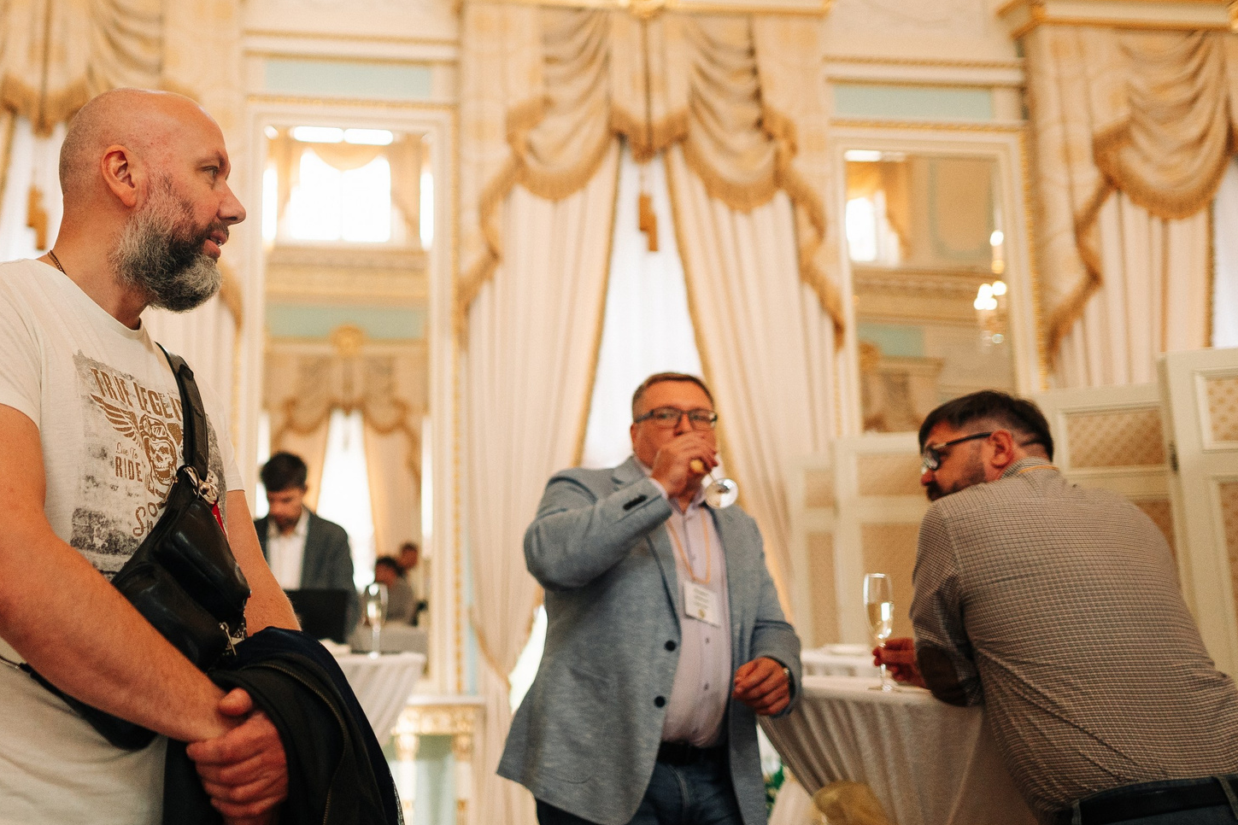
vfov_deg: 31.0
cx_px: 363
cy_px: 292
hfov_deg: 44.4
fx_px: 1479
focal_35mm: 43
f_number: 1.4
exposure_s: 1/1600
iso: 800
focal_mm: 24
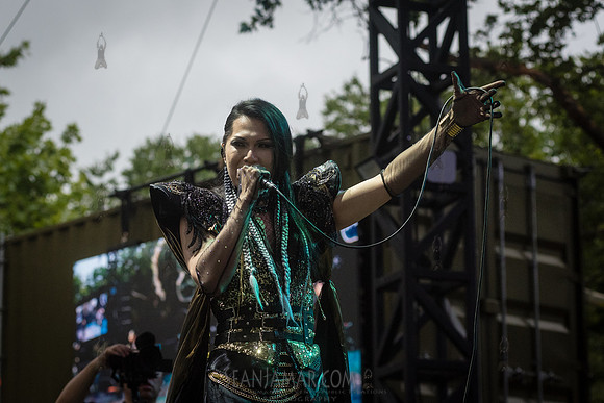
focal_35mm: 123
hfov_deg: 16.7
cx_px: 261
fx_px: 2059
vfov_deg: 11.2
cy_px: 186
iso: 2500
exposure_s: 1/1250
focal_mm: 100
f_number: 4.5
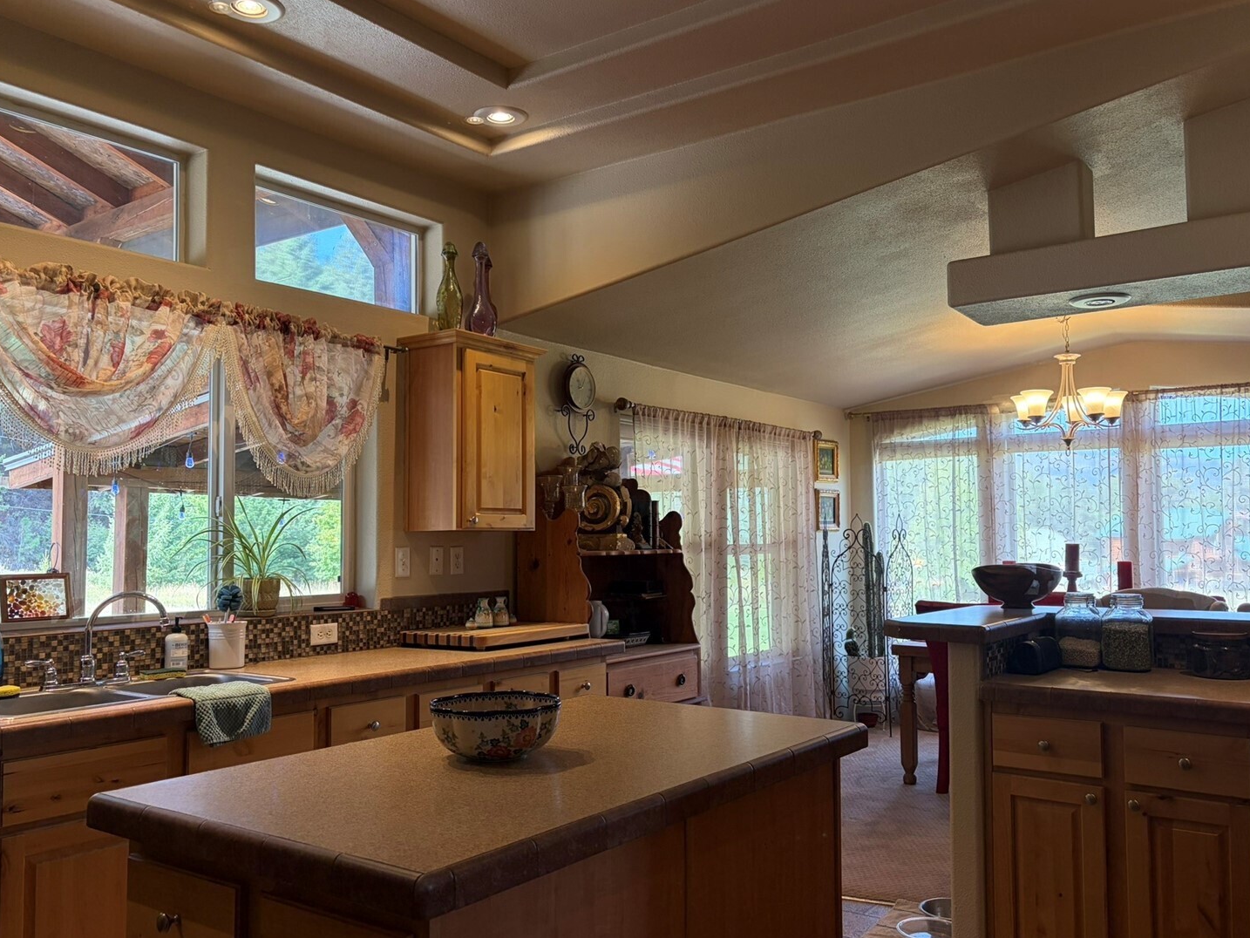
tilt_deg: +3.5
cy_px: 481
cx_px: 660
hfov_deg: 61.6
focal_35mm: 29
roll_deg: +0.7
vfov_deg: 48.2
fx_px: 1047
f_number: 1.6
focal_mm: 5.96
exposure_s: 1/120
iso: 160
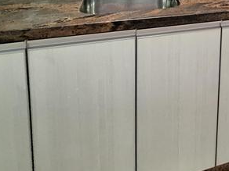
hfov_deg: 43.5
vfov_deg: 30.5
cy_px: -46
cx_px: 217
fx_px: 251
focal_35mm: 38
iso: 200
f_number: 2.2
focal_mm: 1.74
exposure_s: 1/25
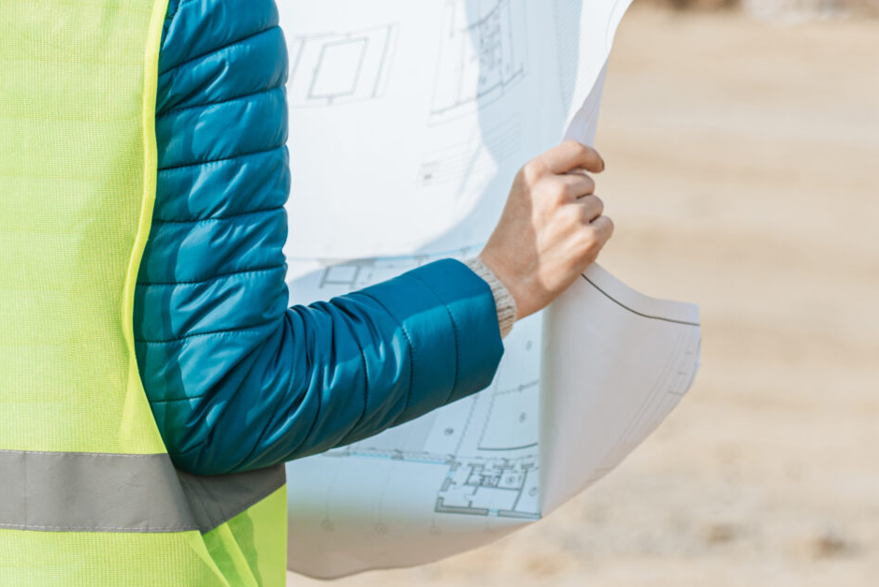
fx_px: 6520
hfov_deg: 7.7
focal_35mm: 267
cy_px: 52
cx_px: 663
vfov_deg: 5.1
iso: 100
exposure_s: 1/800
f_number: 4.5
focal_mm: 98
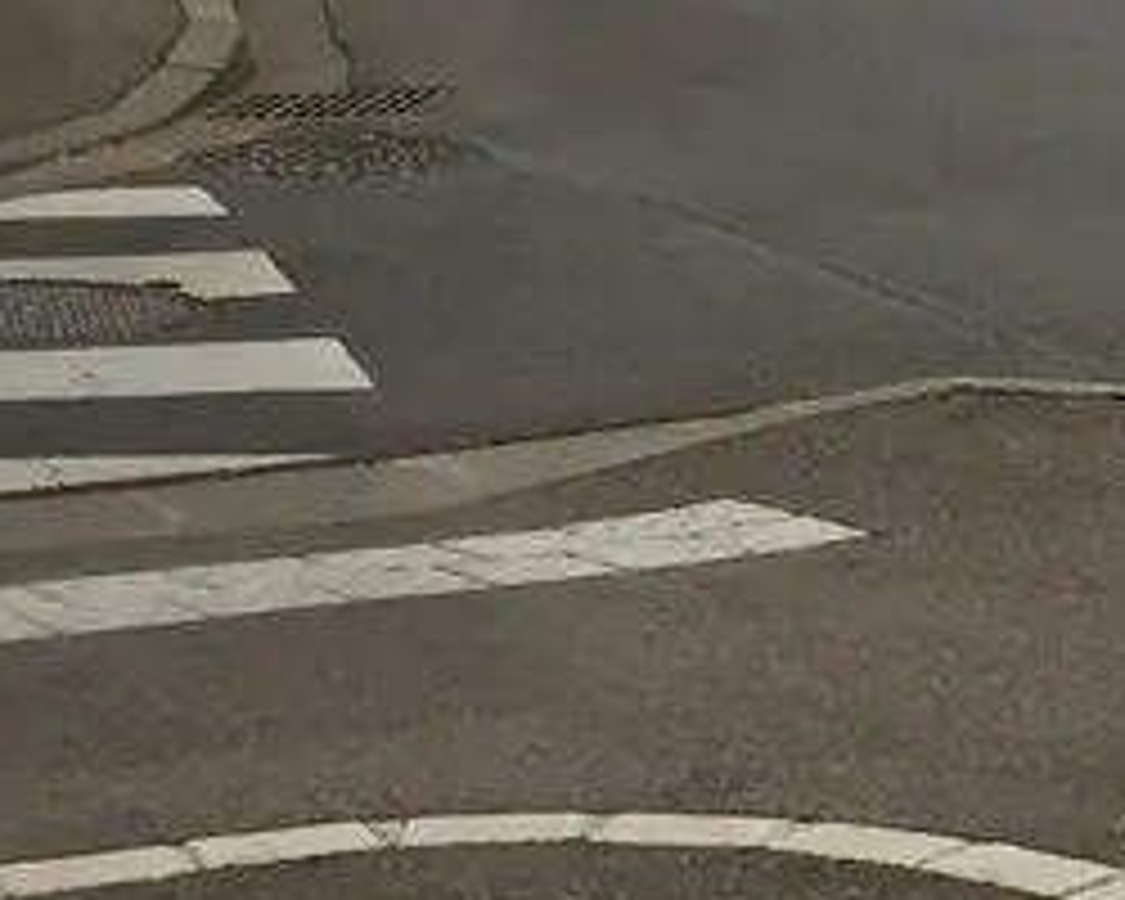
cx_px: 2007
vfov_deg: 10.2
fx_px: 4828
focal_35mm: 145
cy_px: -554
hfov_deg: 12.2
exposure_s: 1/2825
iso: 32
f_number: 2.2
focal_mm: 4.15
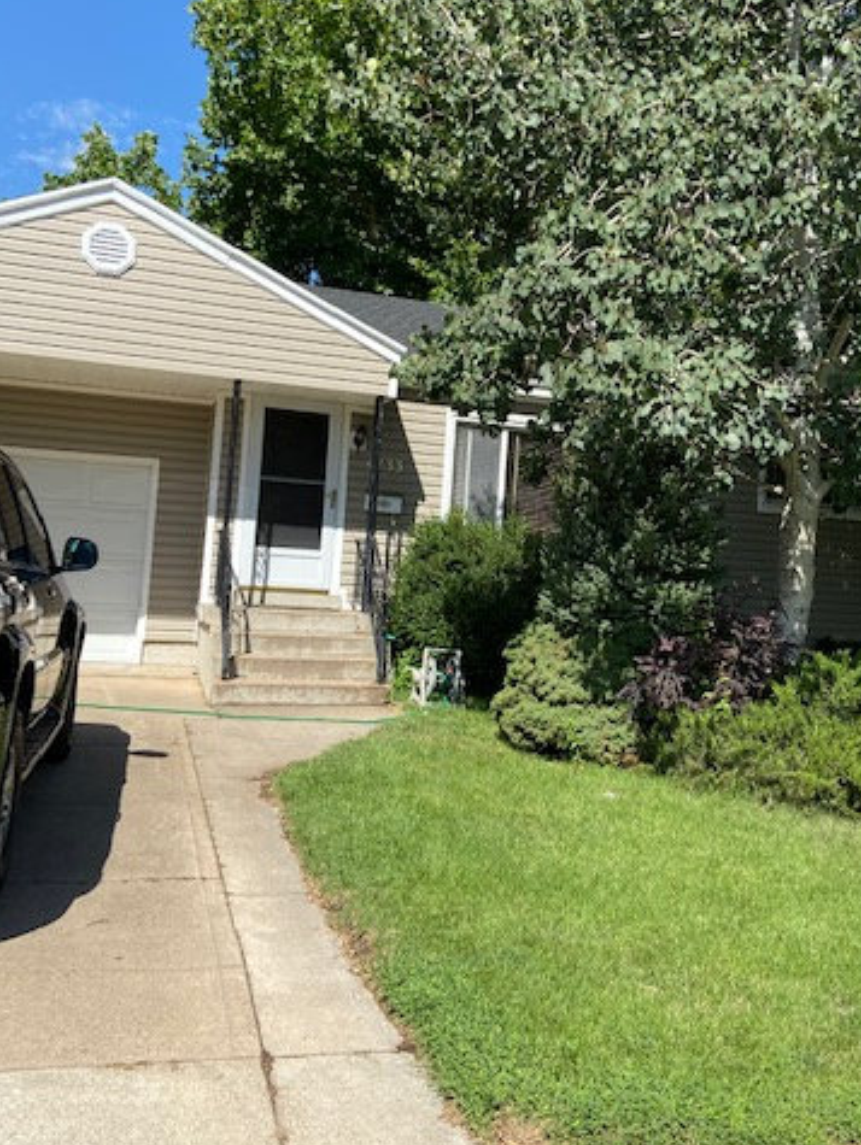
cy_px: 523
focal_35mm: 35
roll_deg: -3.1
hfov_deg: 40.5
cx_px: 531
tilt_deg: +3.3
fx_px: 1159
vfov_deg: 52.5
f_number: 1.8
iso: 32
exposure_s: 1/2141
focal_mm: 4.25
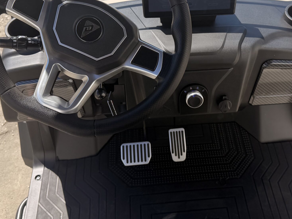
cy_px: 60
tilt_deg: -48.1
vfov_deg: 33.8
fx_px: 354
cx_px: 169
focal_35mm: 42
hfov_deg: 44.7
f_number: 1.78
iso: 80
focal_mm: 6.76
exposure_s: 1/2907
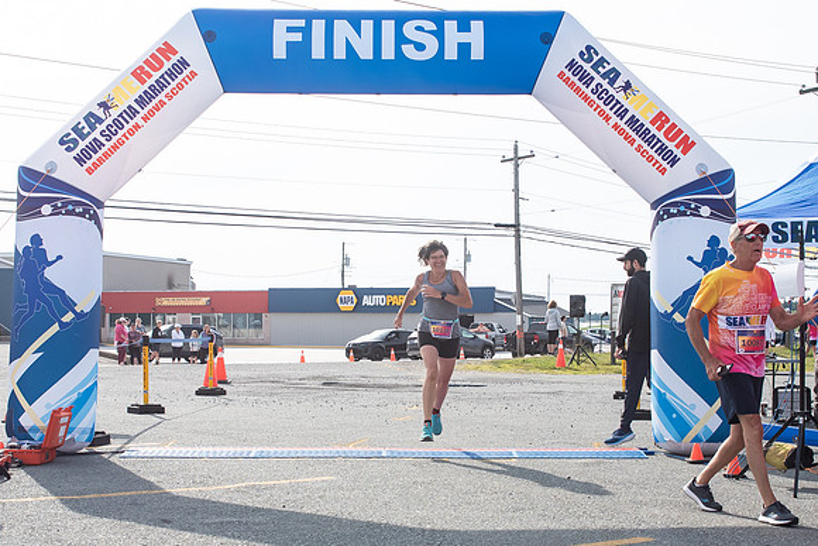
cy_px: 307
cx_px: 409
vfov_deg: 24.0
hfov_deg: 35.3
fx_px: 1284
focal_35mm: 56
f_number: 4
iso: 800
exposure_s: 1/3200
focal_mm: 31
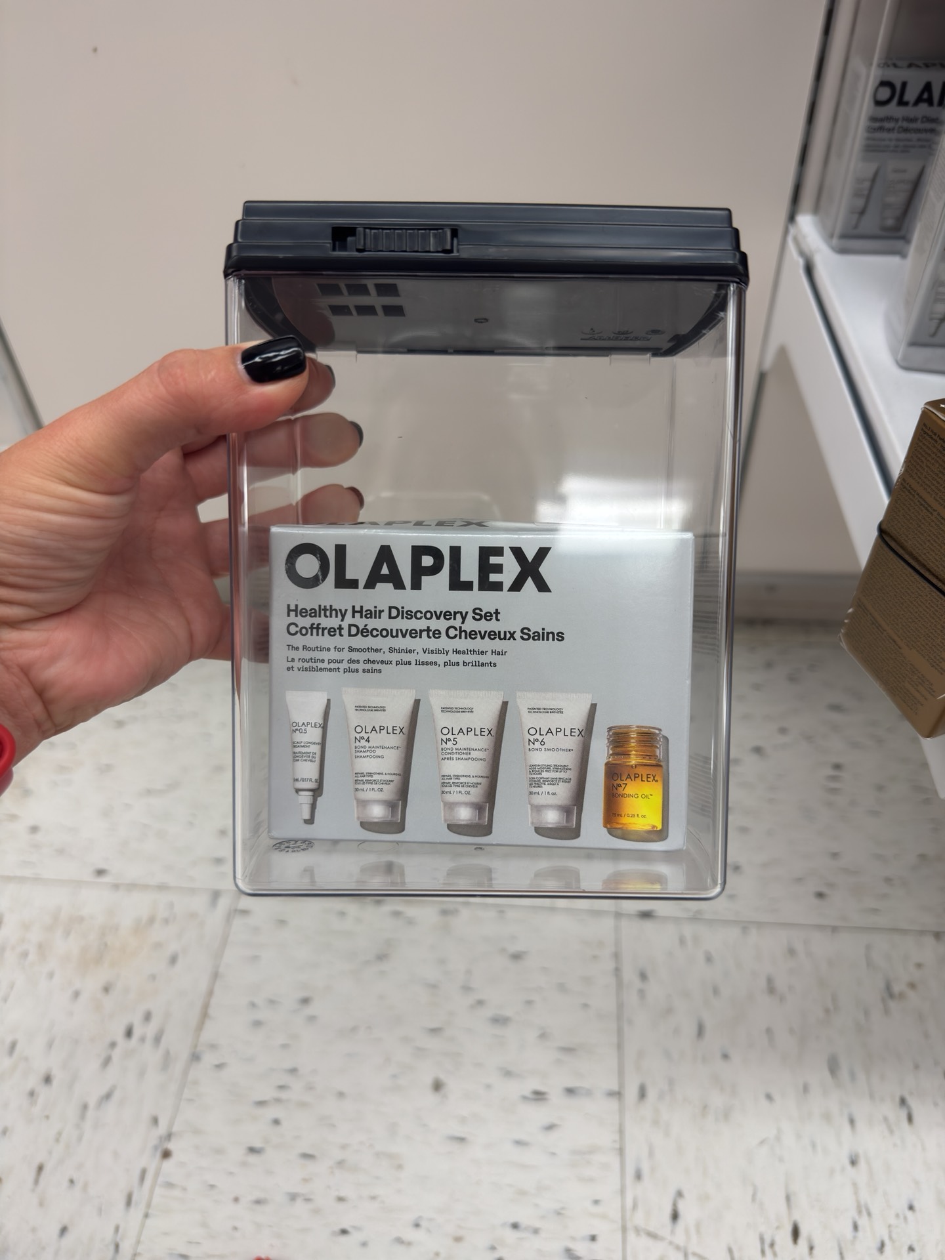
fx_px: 874
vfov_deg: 71.6
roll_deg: +3.2
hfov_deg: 56.8
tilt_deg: -44.4
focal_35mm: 24
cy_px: 630
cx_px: 472
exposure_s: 1/129
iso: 80
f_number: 1.78
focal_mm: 6.76
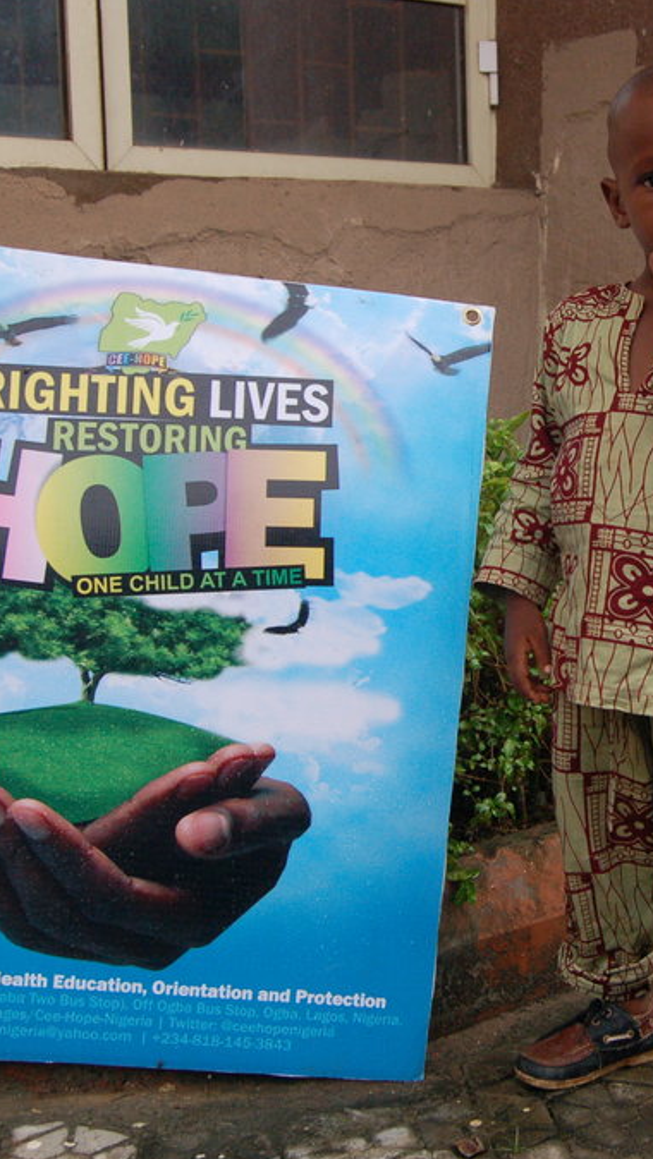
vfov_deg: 38.0
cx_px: 617
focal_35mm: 55
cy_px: 580
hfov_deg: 21.3
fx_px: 1686
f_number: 6.7
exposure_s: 1/180
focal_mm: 23
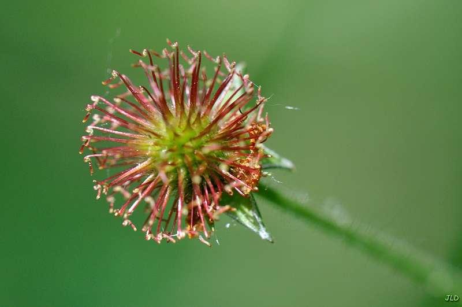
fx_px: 2018
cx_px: 231
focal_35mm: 158
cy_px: 154
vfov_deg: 8.7
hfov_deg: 13.1
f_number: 8
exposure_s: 1/200
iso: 560
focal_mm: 105
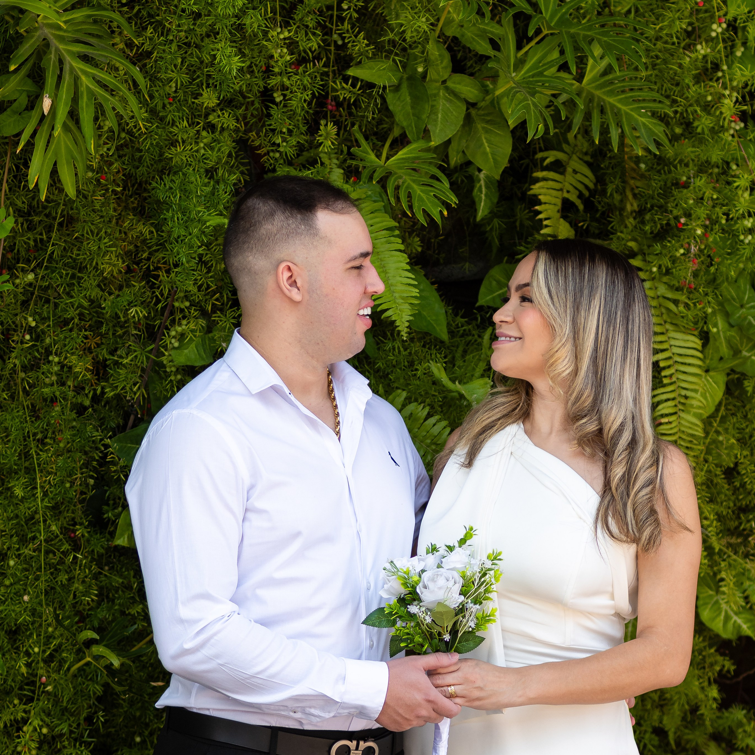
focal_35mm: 163
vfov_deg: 10.7
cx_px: 377
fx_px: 4022
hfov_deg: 10.7
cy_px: 353
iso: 160
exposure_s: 1/1000
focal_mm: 85
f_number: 2.5
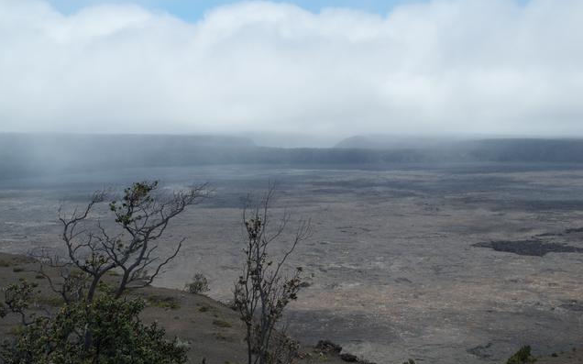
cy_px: 175
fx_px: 762
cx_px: 291
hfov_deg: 41.8
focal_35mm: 48
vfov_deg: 26.8
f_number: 4.5
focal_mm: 9.7
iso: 100
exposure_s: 1/864
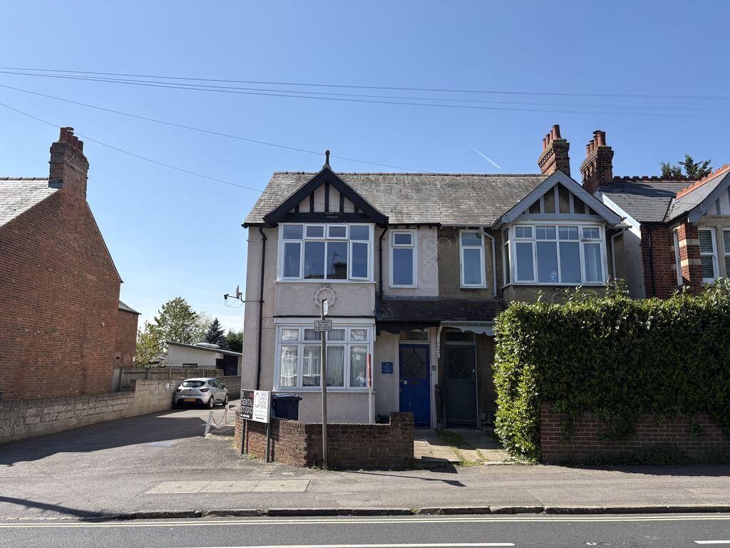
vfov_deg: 53.1
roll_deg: +0.0
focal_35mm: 26
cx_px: 365
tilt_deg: +10.3
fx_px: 548
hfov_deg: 67.3
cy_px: 274
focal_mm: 5.96
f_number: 1.6
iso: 50
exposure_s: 1/2985
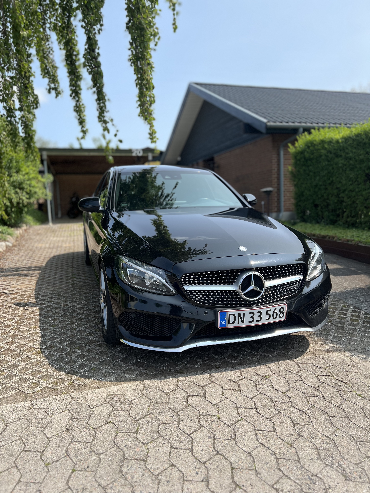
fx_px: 371
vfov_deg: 67.3
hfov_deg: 53.1
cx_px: 185
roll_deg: +2.3
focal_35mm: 26
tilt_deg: -5.6
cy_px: 246
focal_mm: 5.7
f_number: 1.5
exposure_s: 1/3165
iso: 50
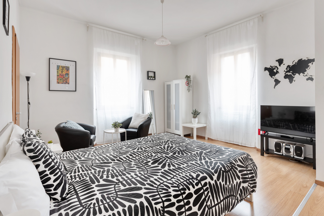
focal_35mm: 18
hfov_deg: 90.0
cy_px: 108
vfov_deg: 67.4
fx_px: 162
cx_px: 162
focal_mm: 18
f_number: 8
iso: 100
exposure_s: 1
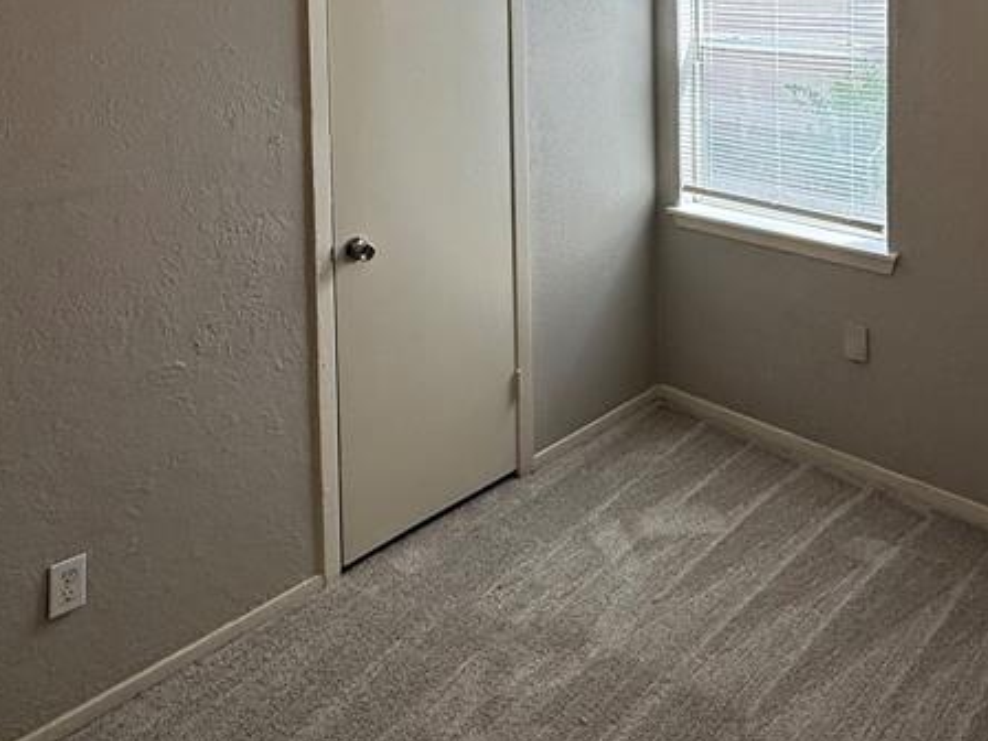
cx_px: 726
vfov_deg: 39.3
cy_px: 11
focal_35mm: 32
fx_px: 913
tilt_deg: -1.5
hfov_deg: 54.5
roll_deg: -0.2
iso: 64
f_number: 2.2
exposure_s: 1/198
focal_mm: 2.22
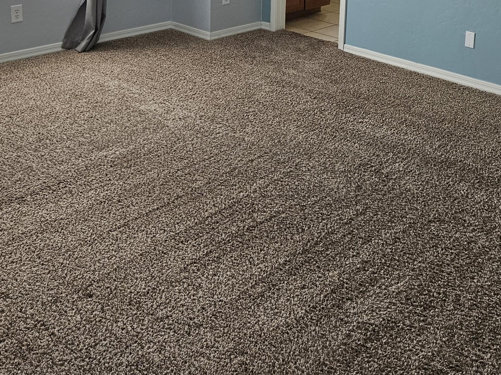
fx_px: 695
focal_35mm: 48
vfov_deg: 28.4
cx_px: 353
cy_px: -2
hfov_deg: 39.0
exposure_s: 1/207
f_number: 1.8
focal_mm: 5.4
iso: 200
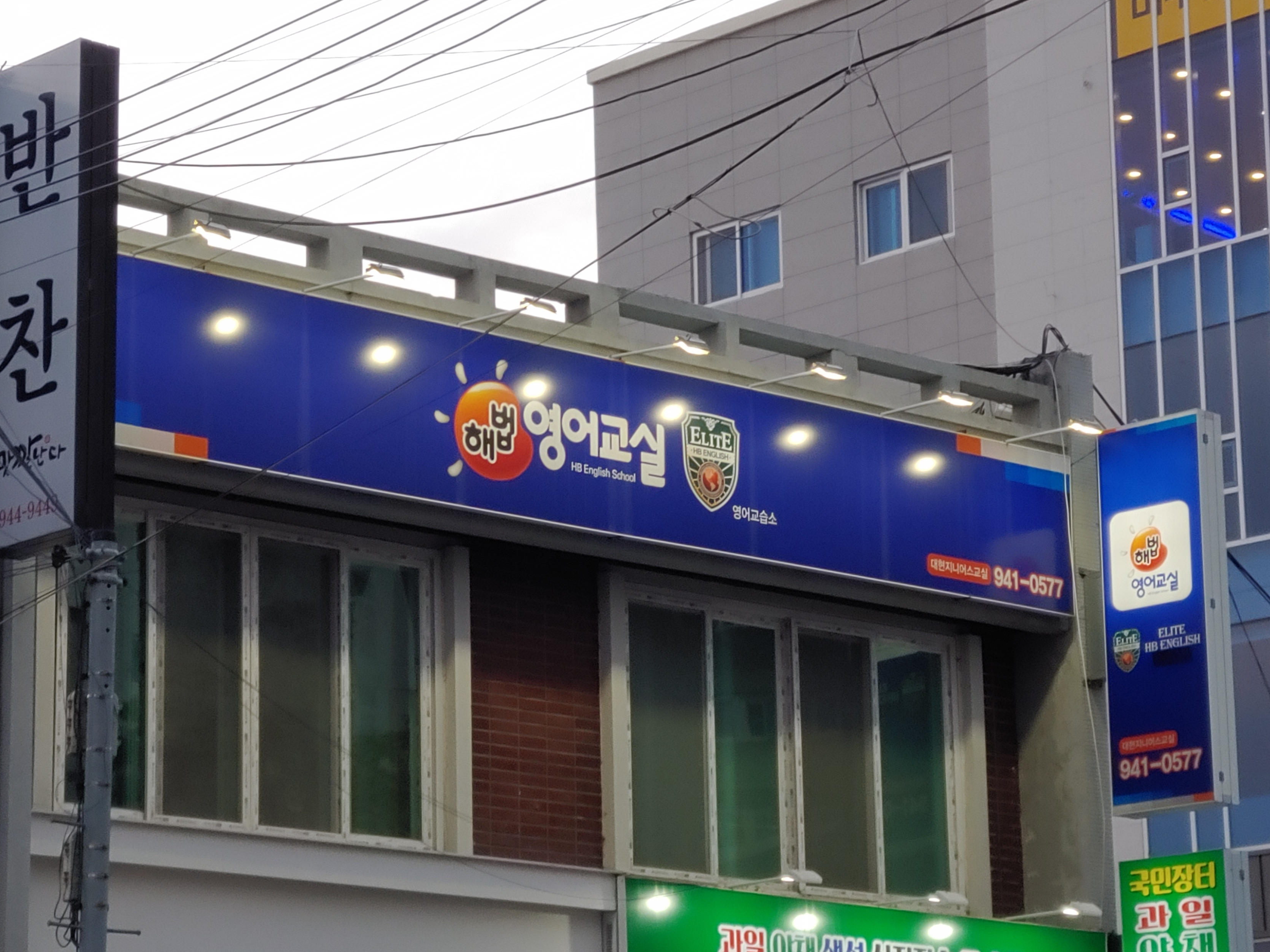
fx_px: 3999
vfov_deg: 13.6
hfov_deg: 18.0
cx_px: 600
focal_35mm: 109
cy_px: 519
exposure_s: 1/120
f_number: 2.4
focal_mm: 5.88
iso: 150
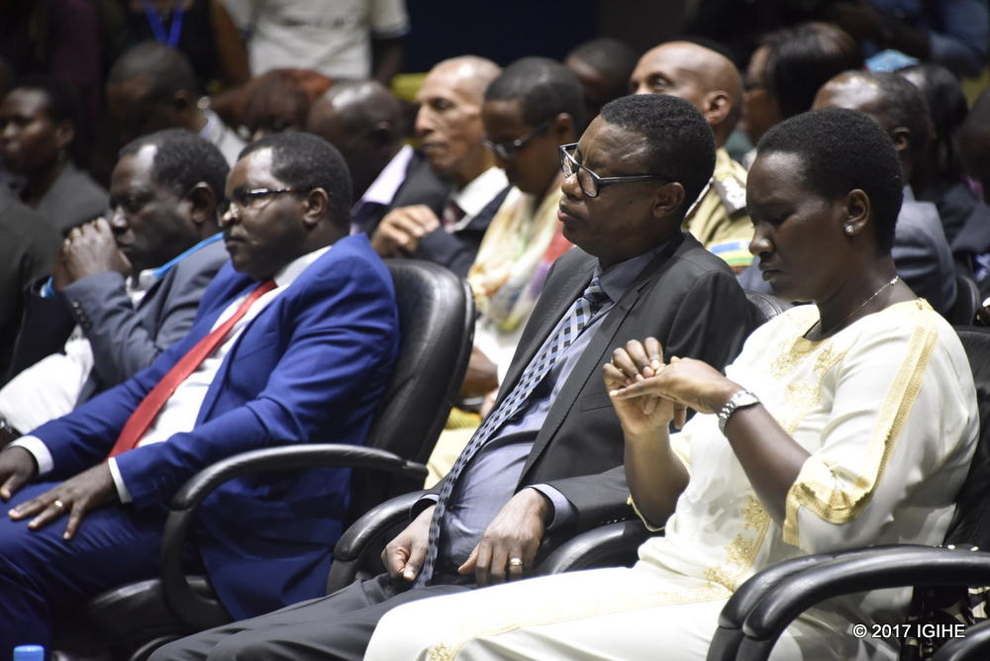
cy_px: 330
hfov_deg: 6.9
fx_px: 8254
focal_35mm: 300
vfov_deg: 4.6
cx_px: 495
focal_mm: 300
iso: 3200
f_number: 5.6
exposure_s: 1/100
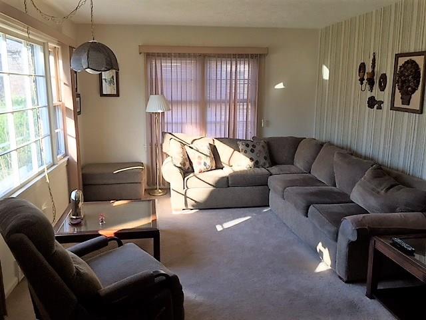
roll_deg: -0.2
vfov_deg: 48.2
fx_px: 357
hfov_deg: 61.7
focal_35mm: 29
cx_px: 213
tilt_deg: -11.3
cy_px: 160
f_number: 2.2
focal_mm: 4.15
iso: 50
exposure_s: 1/120
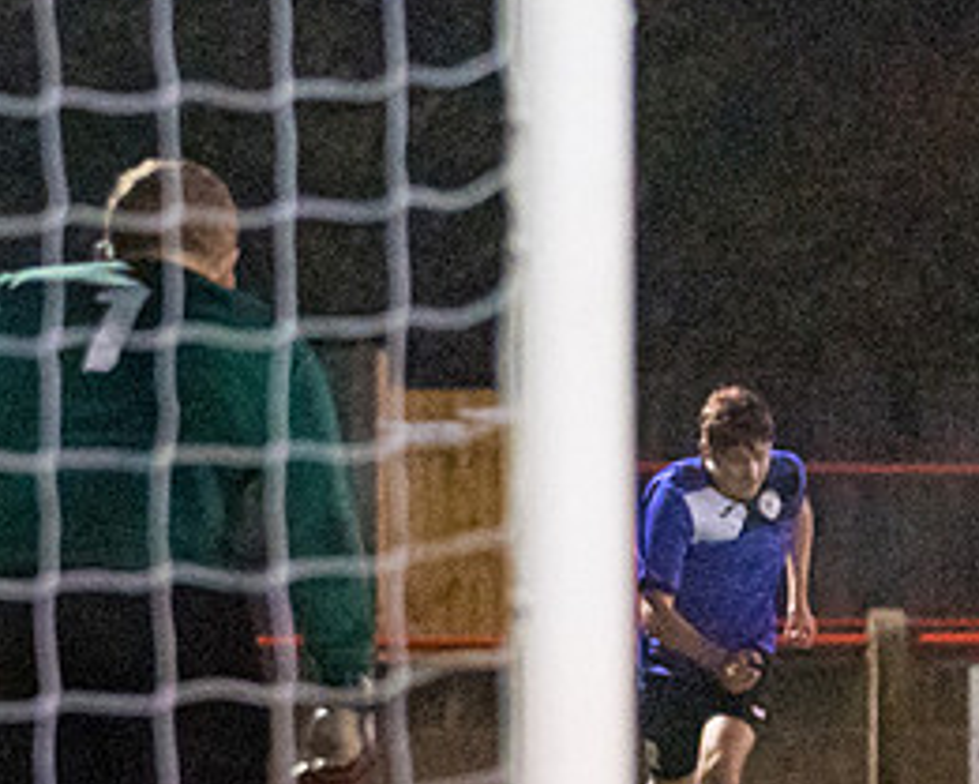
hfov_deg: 3.5
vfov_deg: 2.8
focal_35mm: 558
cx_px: 1145
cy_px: 669
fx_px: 16174
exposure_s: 1/1250
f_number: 2.8
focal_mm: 132
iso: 6400
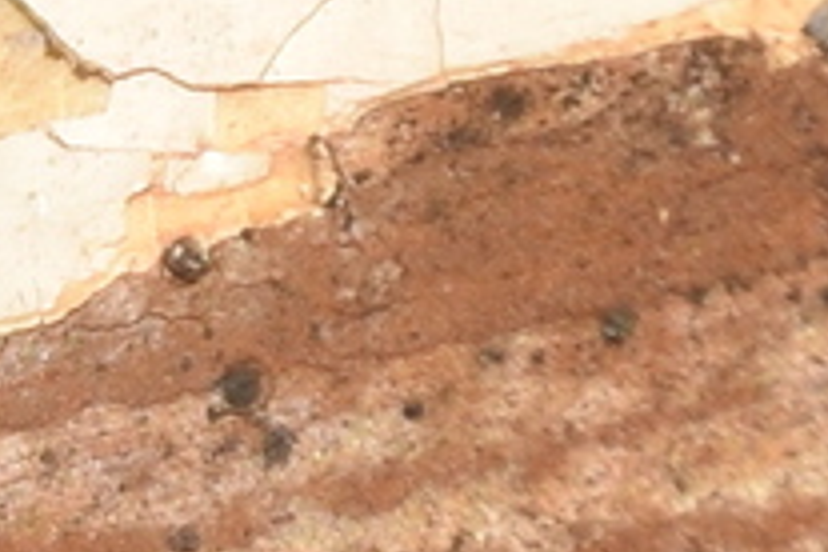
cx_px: -932
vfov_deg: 1.4
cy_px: 980
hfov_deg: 2.1
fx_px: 22377
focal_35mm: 973
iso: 100
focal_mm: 140
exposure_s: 1/60
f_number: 13
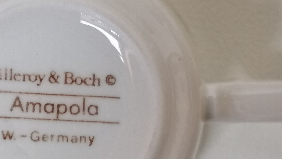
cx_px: 110
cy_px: 106
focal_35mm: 93
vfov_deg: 13.0
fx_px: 695
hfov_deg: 22.9
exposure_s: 1/30
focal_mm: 4.75
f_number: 1.8
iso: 320
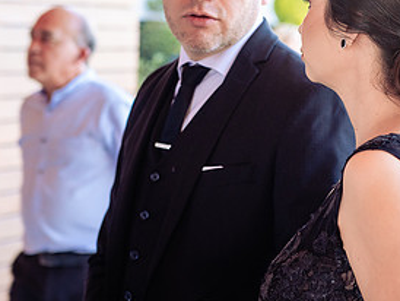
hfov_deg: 15.6
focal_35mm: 126
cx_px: 255
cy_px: 118
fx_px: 1457
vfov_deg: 11.8
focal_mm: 62
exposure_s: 1/100
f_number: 4
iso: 400
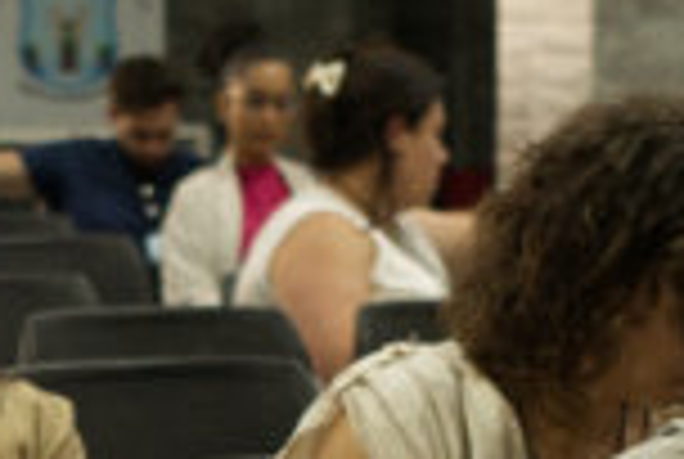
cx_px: 81
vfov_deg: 4.9
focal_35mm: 276
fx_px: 5254
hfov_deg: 7.4
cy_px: 1042
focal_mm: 35
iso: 2000
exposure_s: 1/80
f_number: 2.8
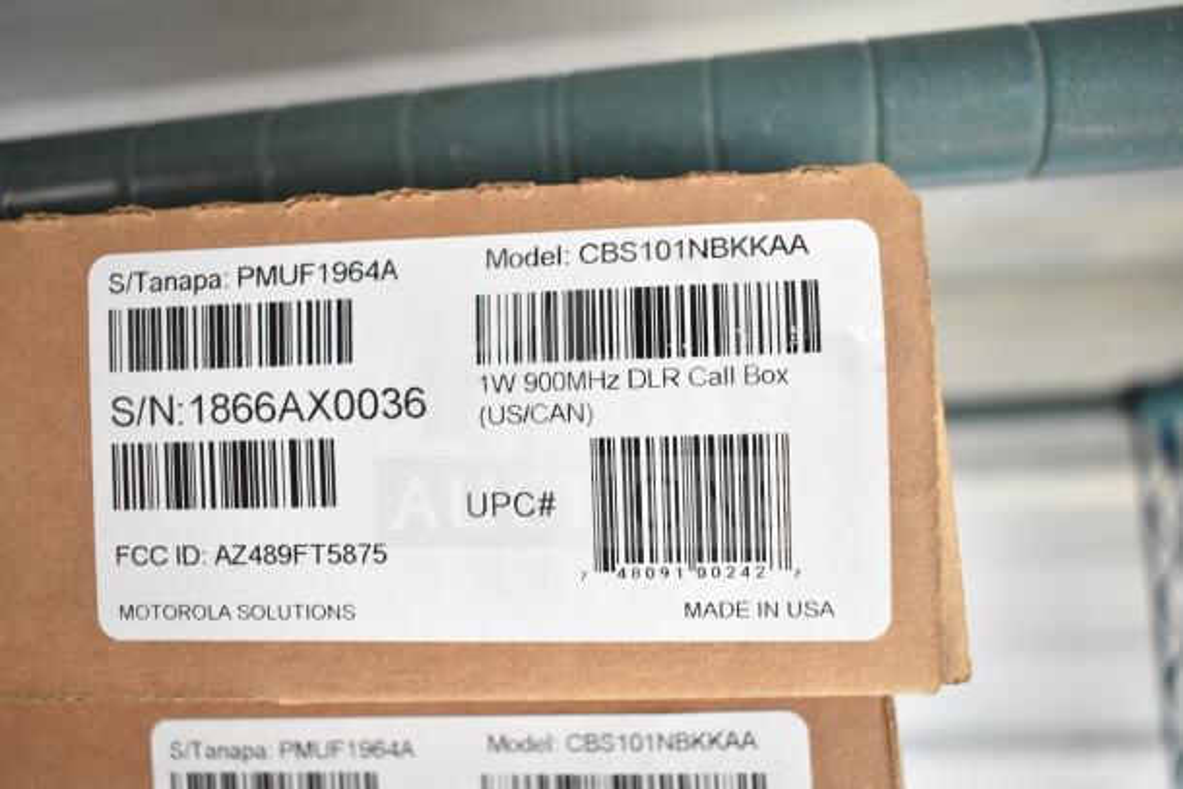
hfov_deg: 61.9
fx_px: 986
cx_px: 592
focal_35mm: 30
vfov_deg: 43.6
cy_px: 394
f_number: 3.8
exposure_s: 1/60
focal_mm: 20
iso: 1600
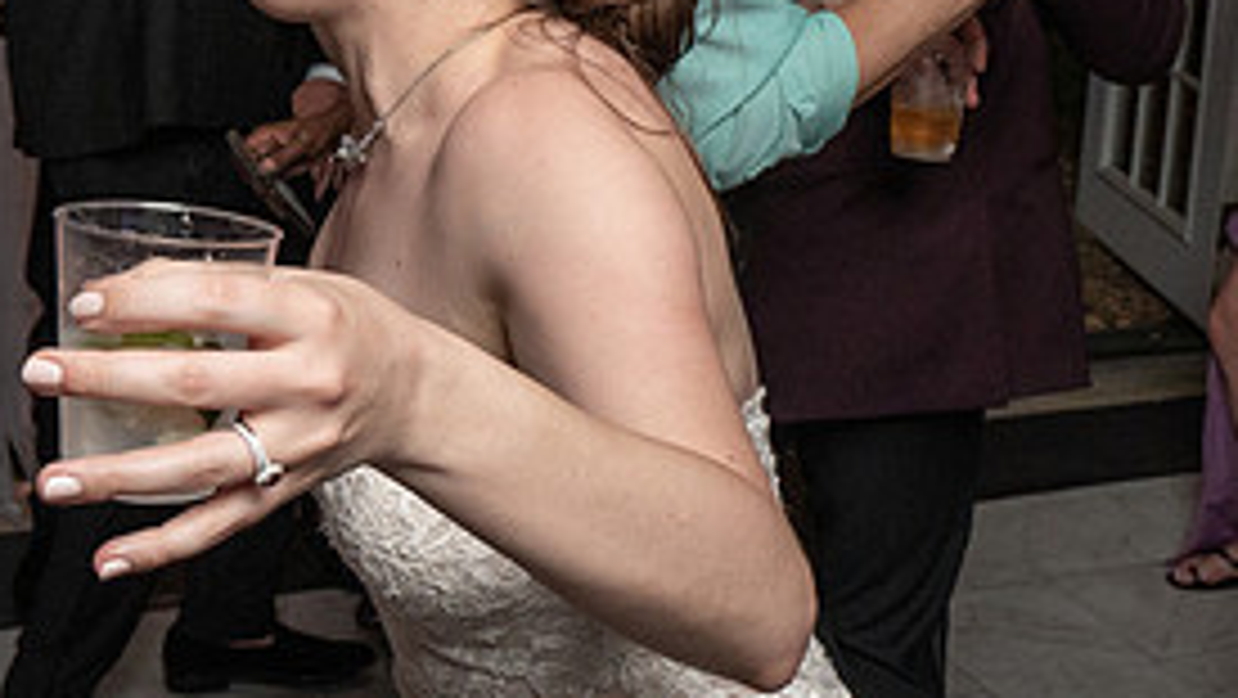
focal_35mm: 70
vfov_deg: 17.0
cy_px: 83
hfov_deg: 30.1
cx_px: 683
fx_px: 2299
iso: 2000
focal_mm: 21
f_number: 5.6
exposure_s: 1/200
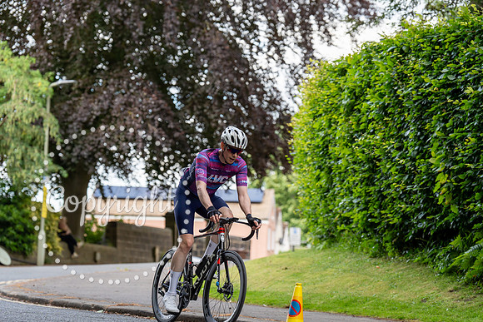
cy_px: 161
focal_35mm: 125
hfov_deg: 16.4
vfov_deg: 11.0
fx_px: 1677
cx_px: 242
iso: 400
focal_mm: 125
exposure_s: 1/800
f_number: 3.5
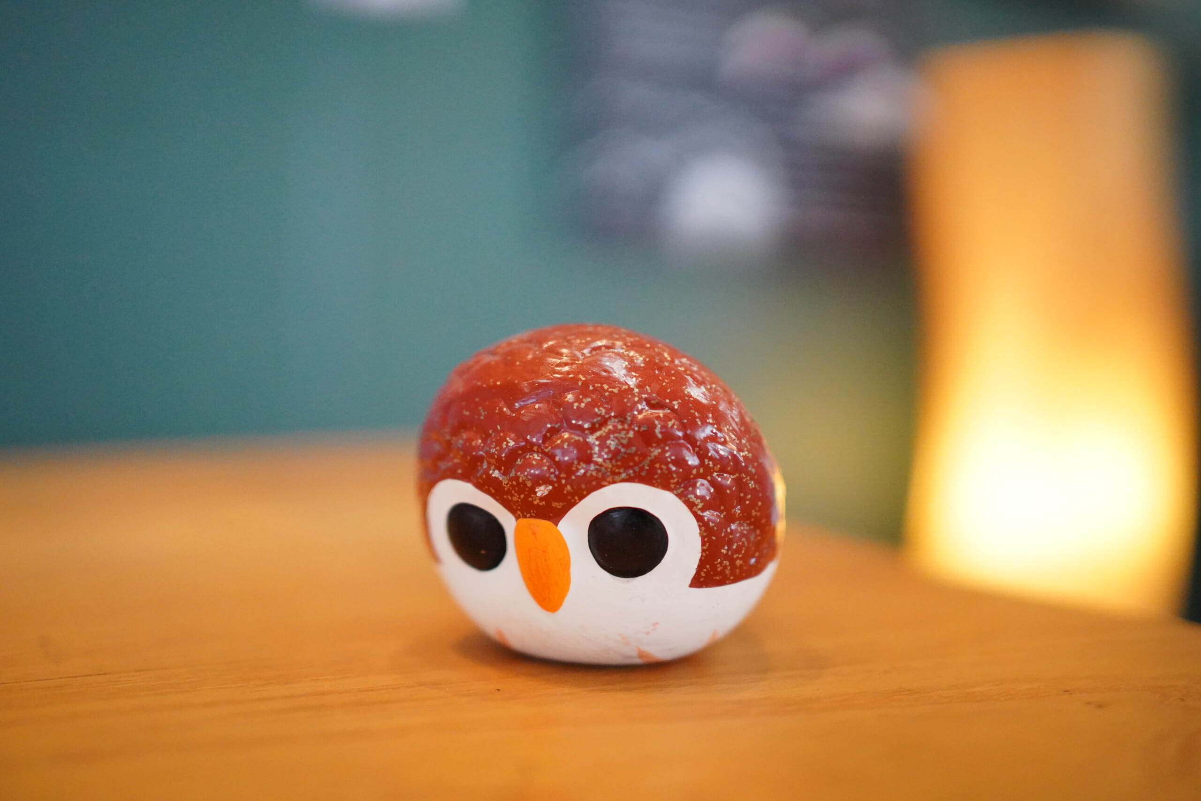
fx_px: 1168
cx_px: 600
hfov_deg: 54.4
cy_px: 400
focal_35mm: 35
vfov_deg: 37.9
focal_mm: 35
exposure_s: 1/6400
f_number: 1.8
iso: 12800
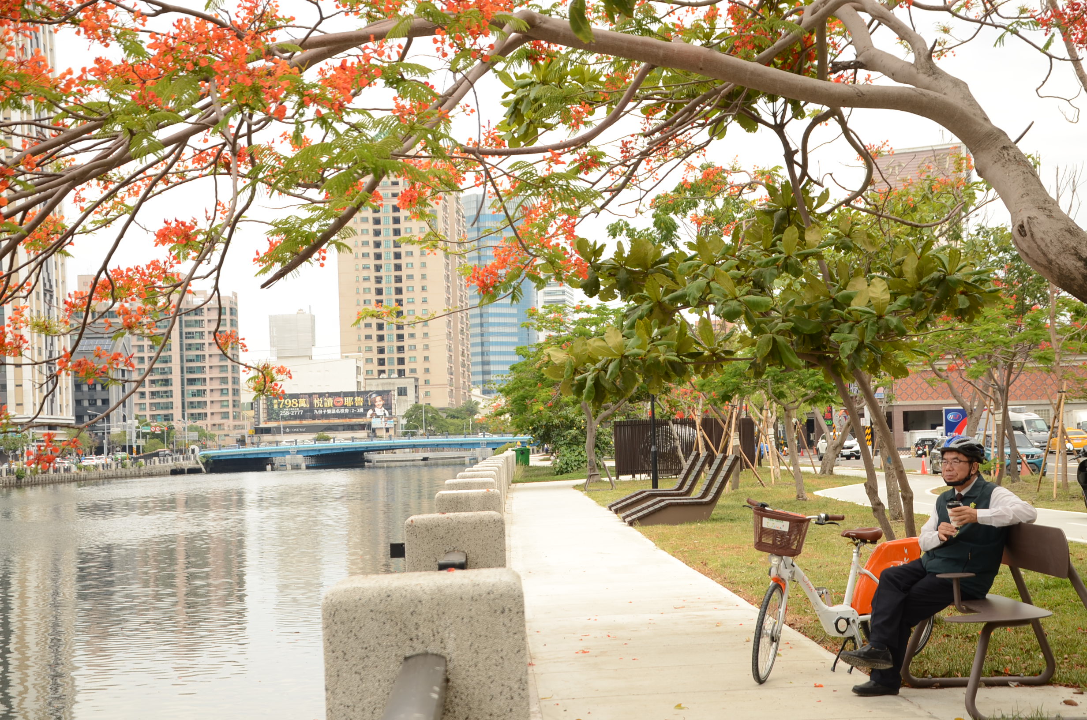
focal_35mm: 60
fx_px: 1808
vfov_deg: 22.5
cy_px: 360
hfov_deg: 33.5
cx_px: 544
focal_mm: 40
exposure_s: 1/200
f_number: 5.6
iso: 100
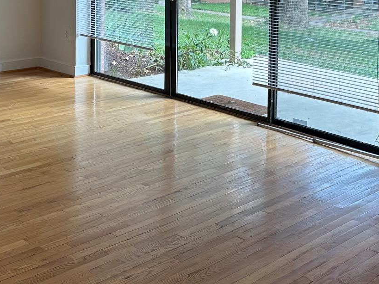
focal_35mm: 60
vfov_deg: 23.2
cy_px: -16
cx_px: 268
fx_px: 657
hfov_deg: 31.8
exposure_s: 1/120
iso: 64
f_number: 1.78
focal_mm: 6.86
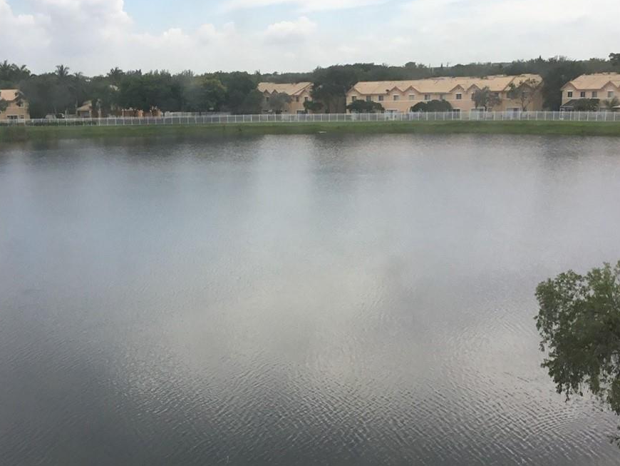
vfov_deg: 25.4
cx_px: 252
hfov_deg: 33.7
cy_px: 338
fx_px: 1021
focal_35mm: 57
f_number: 2.4
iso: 25
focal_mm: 3.3
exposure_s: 1/823
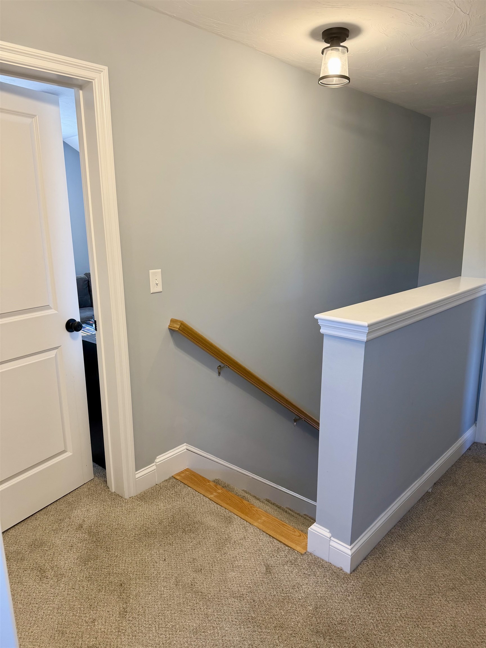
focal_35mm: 24
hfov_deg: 56.8
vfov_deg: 71.6
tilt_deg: -12.9
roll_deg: +0.5
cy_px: 324
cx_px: 243
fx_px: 449
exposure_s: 1/60
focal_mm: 6.76
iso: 125
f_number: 1.78
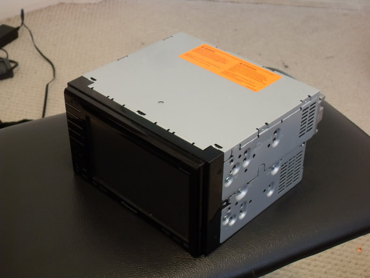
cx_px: 185
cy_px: 139
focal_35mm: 59
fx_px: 631
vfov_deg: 24.8
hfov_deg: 32.7
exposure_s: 1/4
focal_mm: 10.1
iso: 200
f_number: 3.7
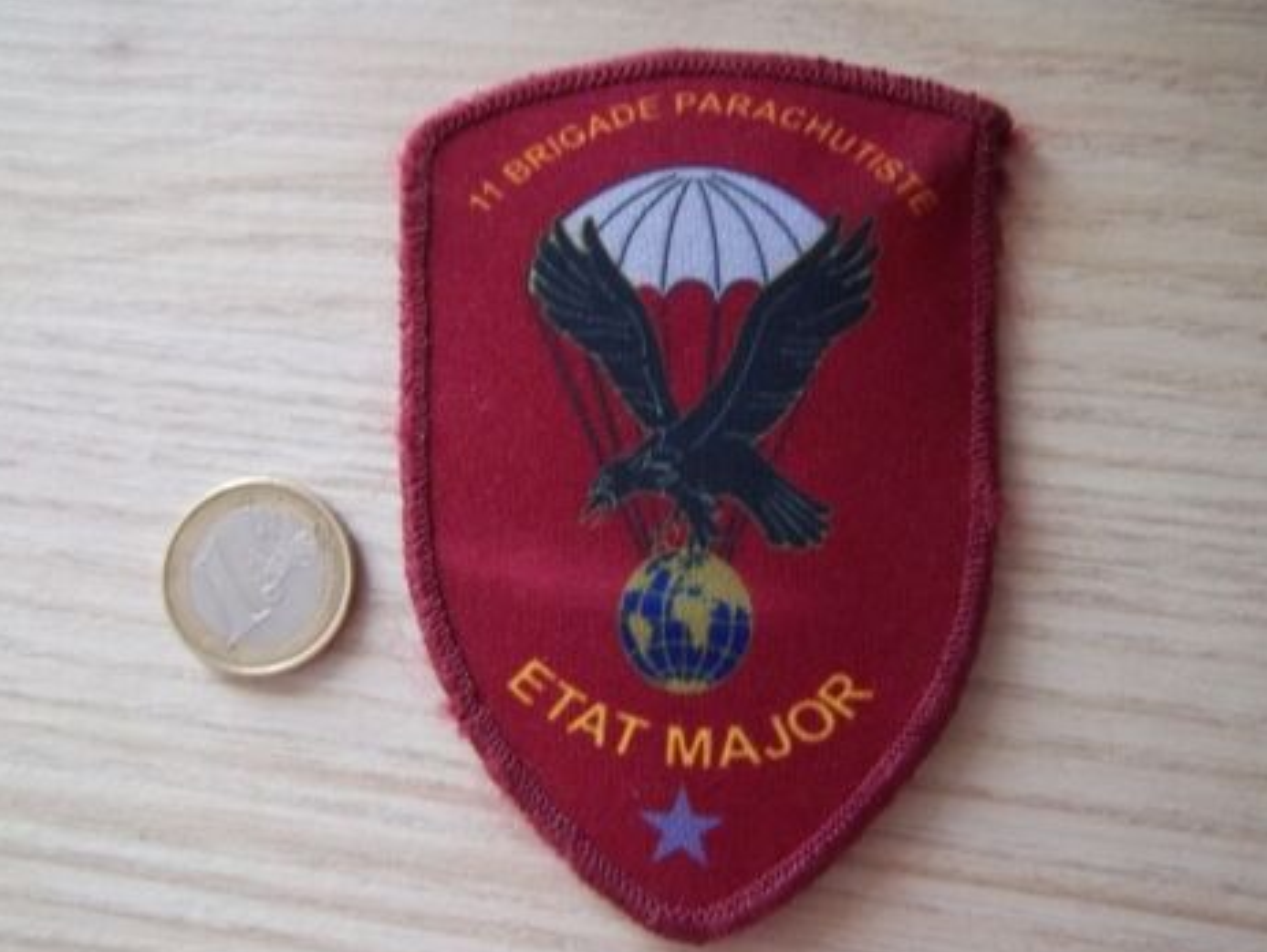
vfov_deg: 48.3
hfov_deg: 61.6
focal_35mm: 29
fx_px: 1062
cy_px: 490
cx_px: 643
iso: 232
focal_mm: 5.05
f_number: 3.5
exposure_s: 1/8
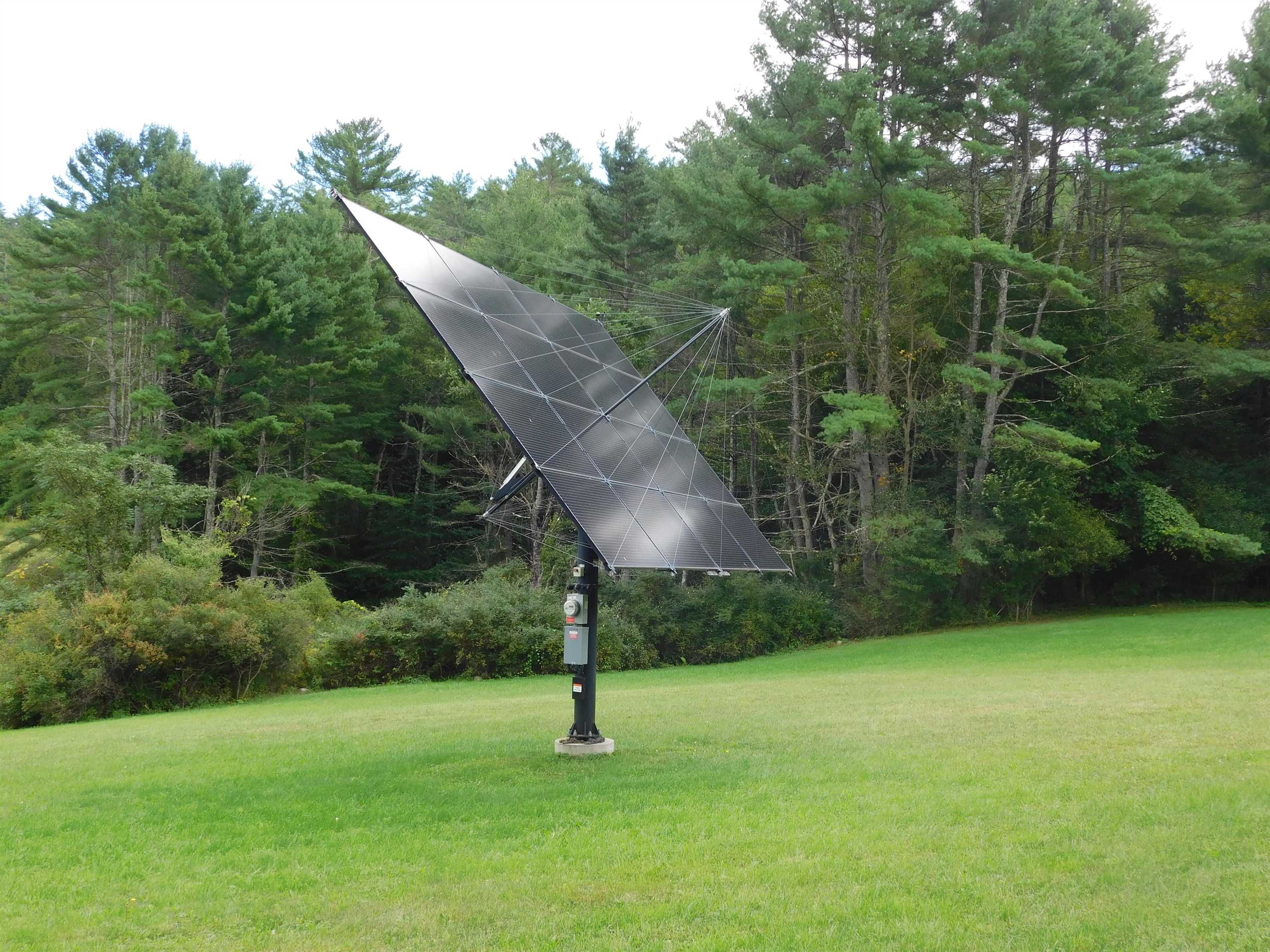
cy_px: 476
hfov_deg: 46.8
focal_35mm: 40
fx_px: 1468
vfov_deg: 36.0
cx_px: 635
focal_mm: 7.1
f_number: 3.6
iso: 125
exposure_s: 1/200
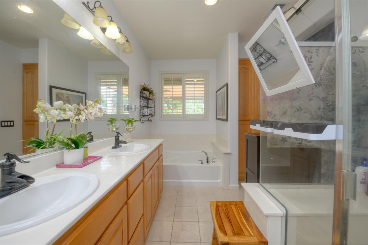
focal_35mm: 14
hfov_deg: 104.3
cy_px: 122
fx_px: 143
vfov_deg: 81.2
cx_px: 184
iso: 400
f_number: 10
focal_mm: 14
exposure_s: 1/13
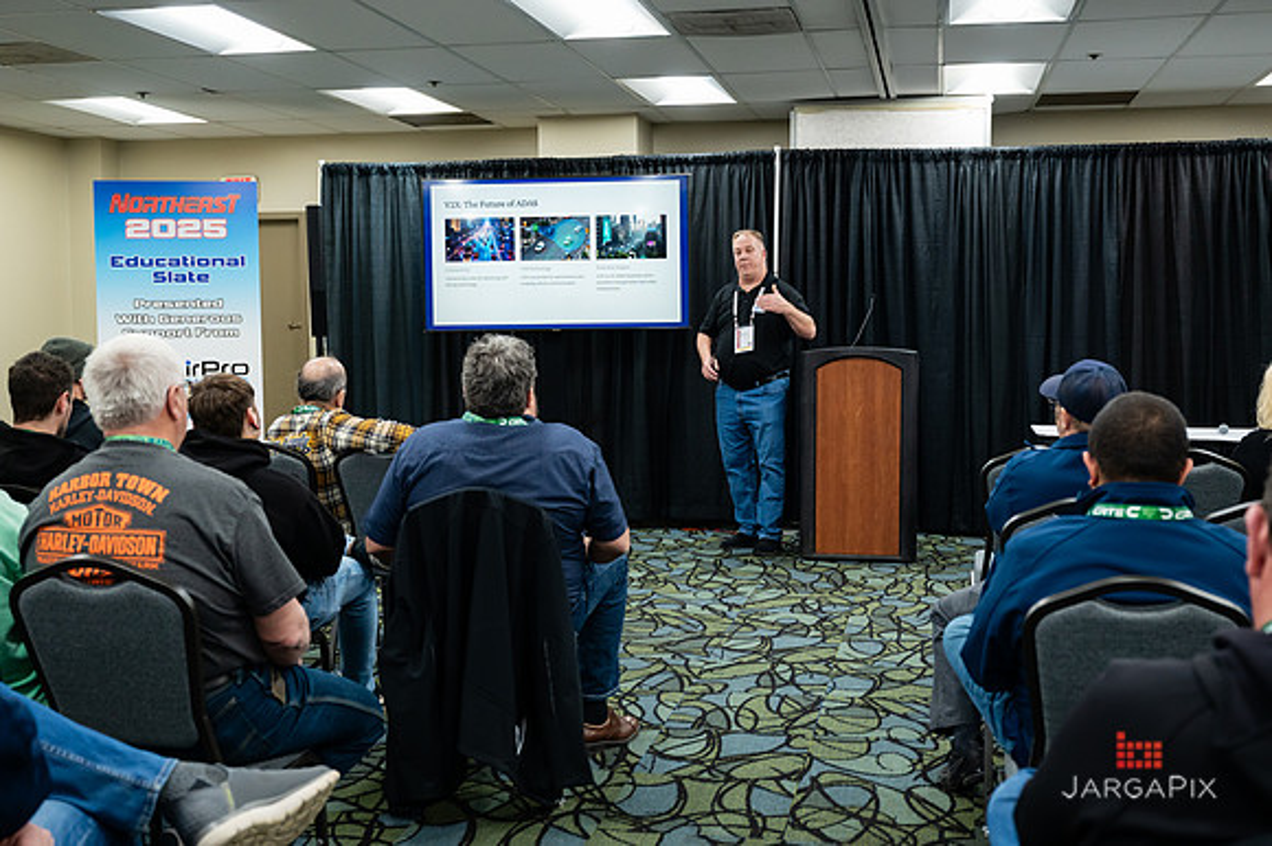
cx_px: 636
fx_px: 1471
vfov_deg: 32.1
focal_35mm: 42
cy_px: 423
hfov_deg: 46.8
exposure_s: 1/200
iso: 2000
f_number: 4
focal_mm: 41
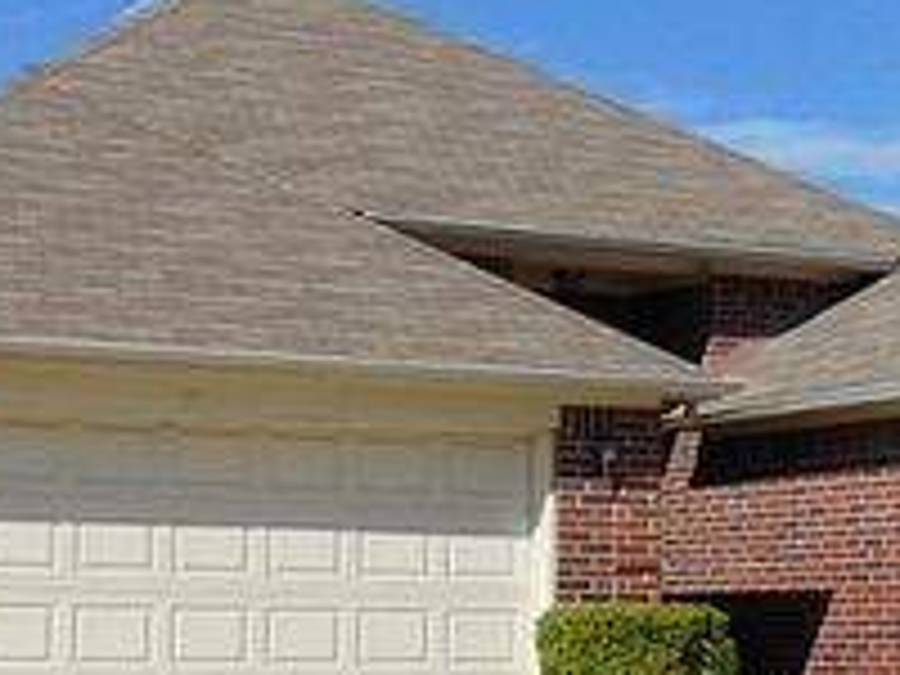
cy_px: 326
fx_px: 2730
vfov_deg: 14.1
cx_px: 558
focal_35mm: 105
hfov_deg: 18.7
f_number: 8.7
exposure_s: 1/250
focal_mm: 7.6
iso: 80
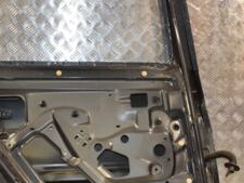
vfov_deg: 21.3
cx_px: 109
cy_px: 80
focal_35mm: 69
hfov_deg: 28.2
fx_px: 486
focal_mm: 18
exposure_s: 1/200
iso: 800
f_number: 5.6
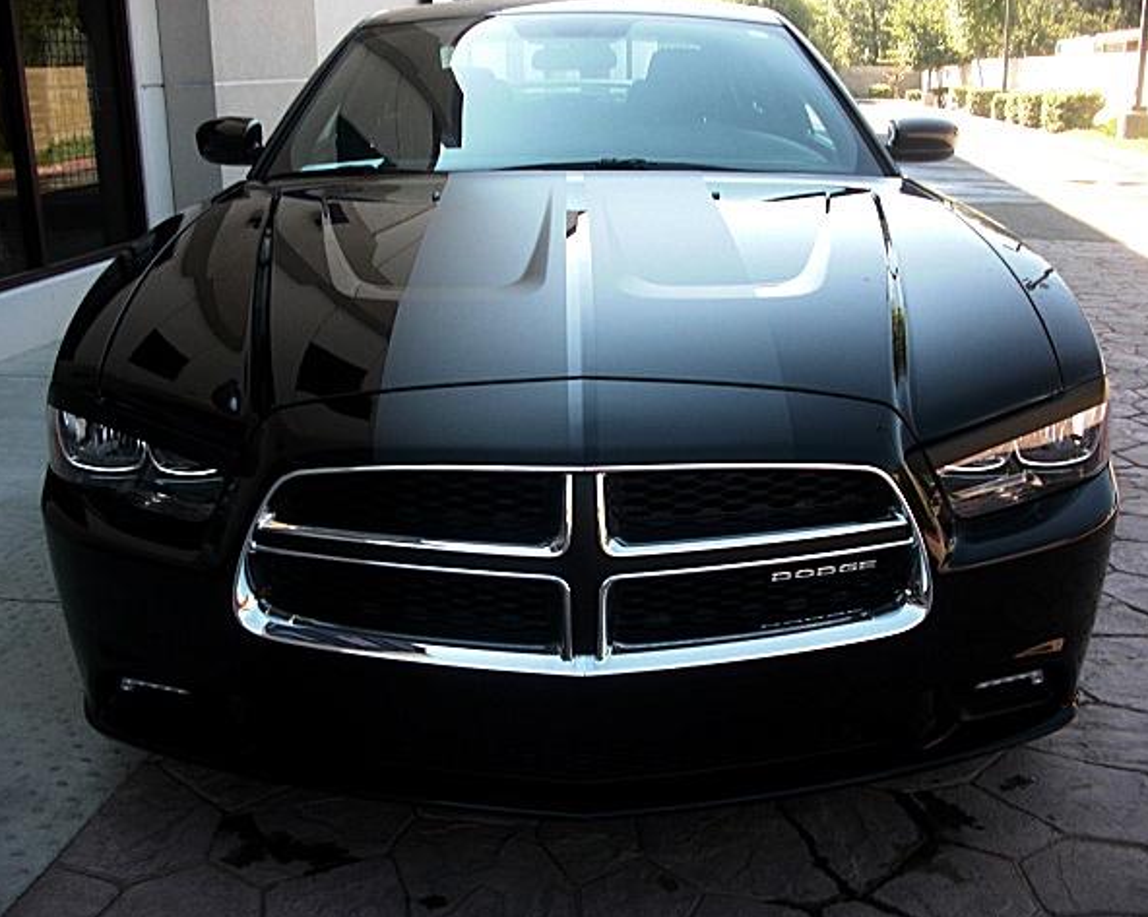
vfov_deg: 39.1
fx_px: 1290
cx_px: 582
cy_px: 459
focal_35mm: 38
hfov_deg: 48.0
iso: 50
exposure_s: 1/125
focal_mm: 6.3
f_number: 2.8
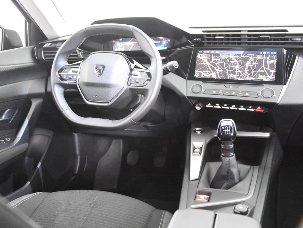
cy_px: 115
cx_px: 130
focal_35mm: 40
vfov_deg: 36.0
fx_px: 350
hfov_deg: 46.7
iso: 12800
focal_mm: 24
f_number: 3
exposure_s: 1/40
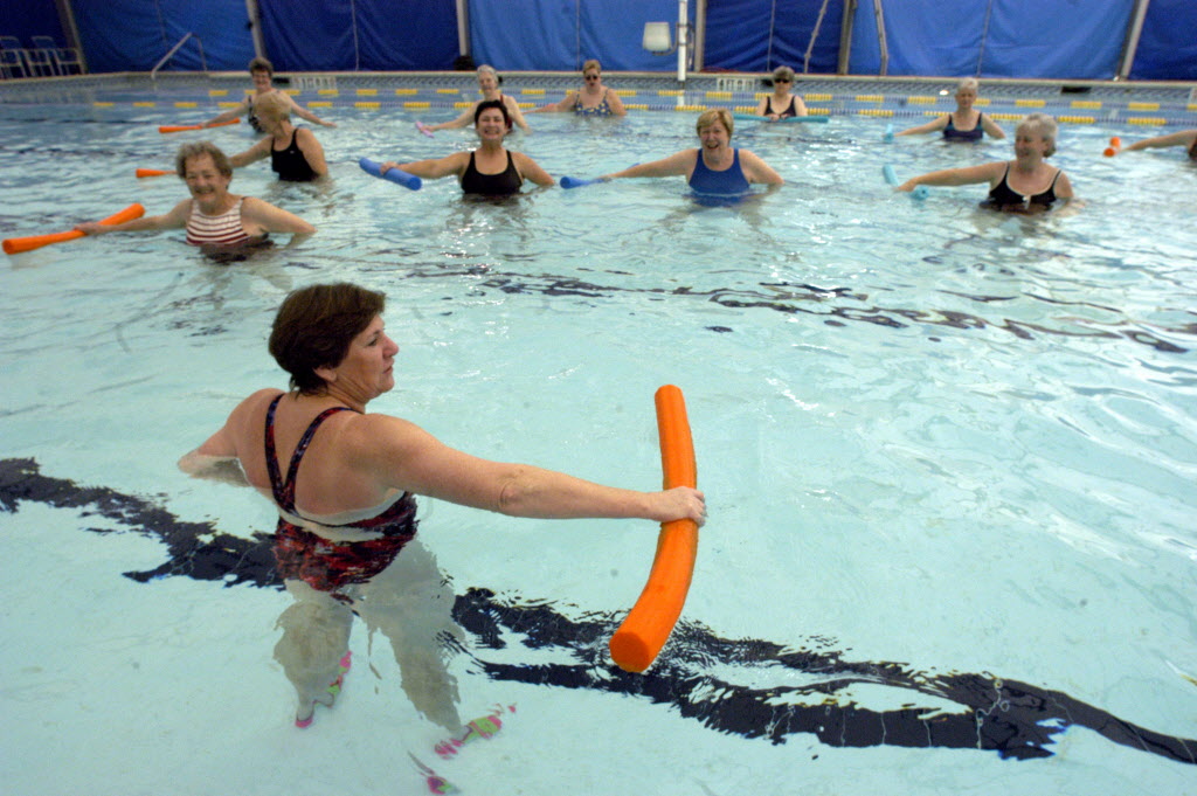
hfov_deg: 81.2
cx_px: 598
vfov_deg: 59.4
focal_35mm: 21
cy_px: 398
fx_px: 698
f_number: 9
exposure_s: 1/250
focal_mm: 14
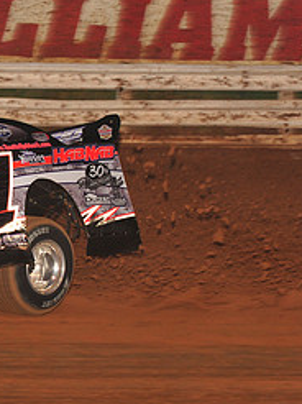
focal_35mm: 254
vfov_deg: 7.8
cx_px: -138
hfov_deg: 5.8
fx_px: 2960
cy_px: 207
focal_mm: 112
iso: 800
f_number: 6.3
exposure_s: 1/320
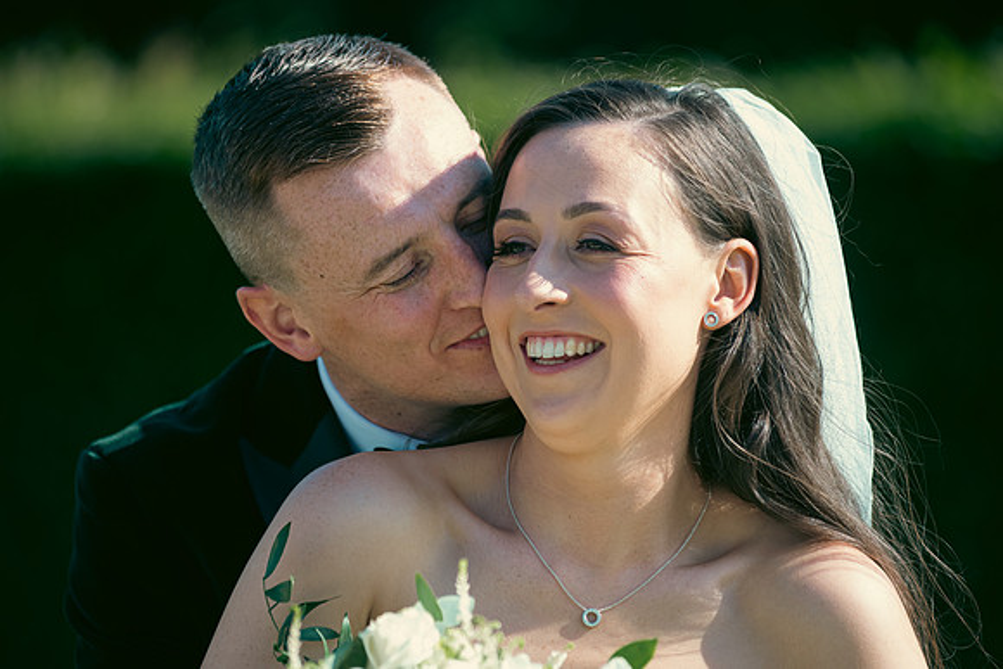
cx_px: 502
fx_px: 5573
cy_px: 334
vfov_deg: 6.9
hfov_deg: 10.3
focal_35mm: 200
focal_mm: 200
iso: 200
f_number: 3.5
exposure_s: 1/640
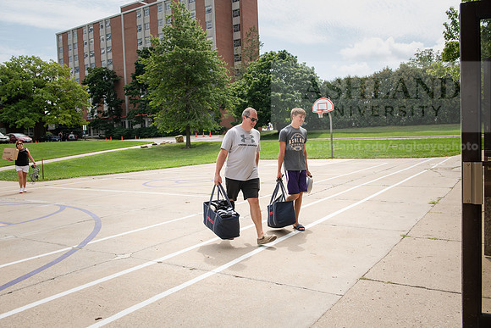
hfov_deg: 60.3
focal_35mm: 31
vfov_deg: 42.3
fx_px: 423
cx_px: 246
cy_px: 164
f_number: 5.6
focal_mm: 31
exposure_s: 1/400
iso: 125
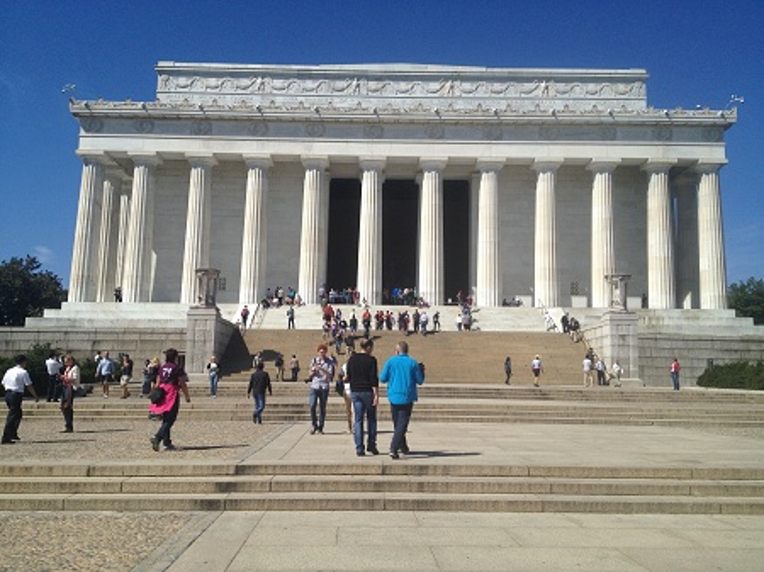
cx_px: 382
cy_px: 286
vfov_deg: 40.7
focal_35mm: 35
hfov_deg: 52.7
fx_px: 772
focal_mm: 4.28
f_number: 2.4
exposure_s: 1/2762
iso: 50
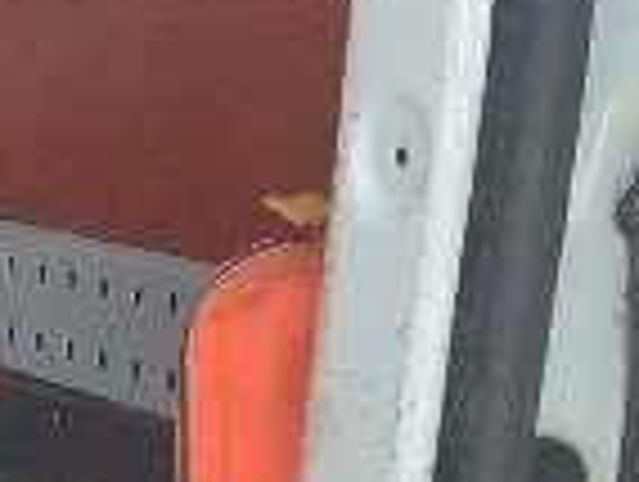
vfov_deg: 8.0
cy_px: 721
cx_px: -1458
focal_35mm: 183
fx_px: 3384
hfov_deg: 8.5
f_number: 1.8
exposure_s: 1/159
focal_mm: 5.4
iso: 50
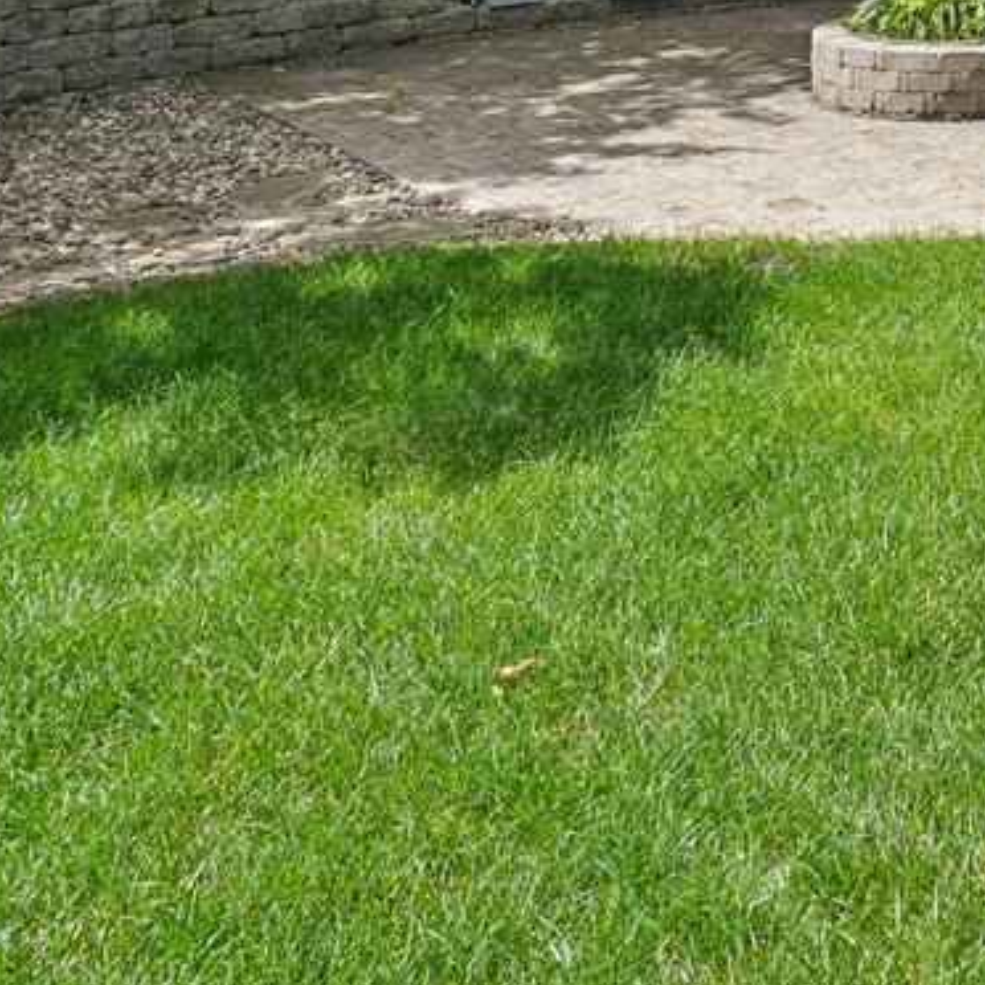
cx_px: 1235
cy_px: -338
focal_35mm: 62
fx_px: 1996
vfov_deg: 23.9
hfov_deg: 24.6
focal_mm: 16
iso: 640
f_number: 10
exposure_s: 1/160
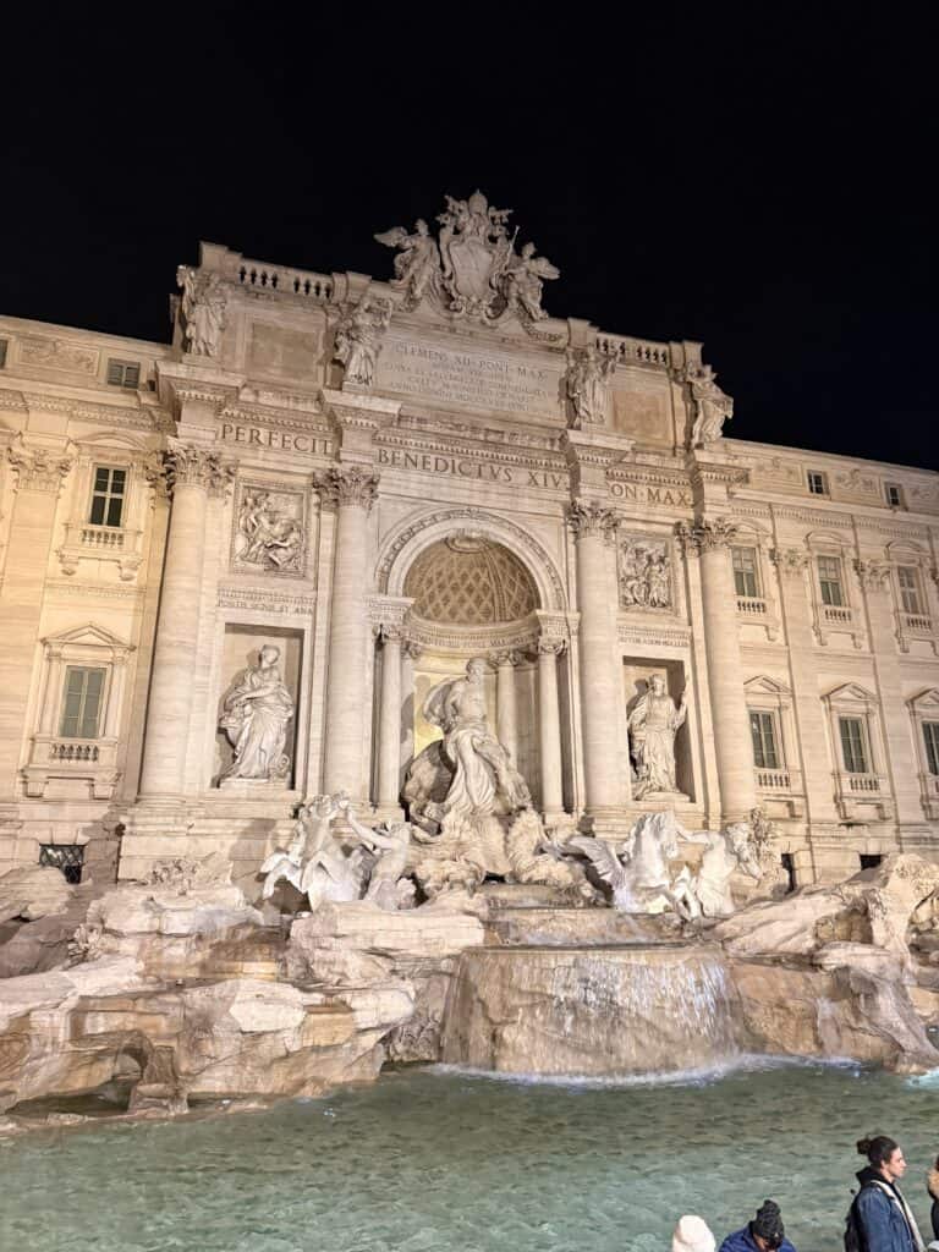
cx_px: 470
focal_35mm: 24
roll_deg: +0.2
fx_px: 868
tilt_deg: +17.4
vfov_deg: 71.6
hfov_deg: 56.8
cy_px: 626
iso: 640
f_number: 1.78
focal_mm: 6.76
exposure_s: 1/50
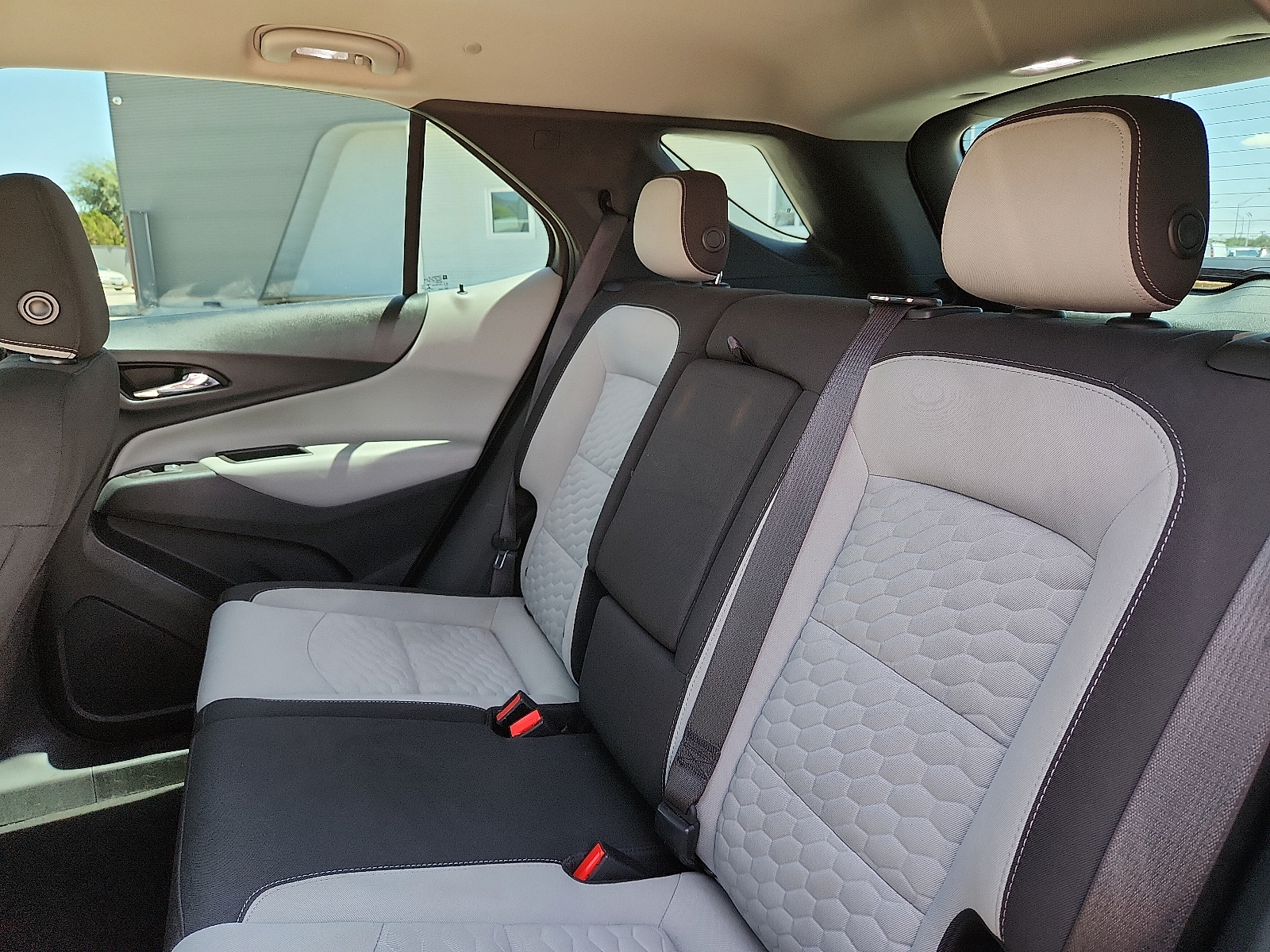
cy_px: 476
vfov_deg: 58.9
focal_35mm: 23
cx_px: 635
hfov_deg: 73.9
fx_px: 844
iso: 75
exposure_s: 1/59.2
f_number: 1.8
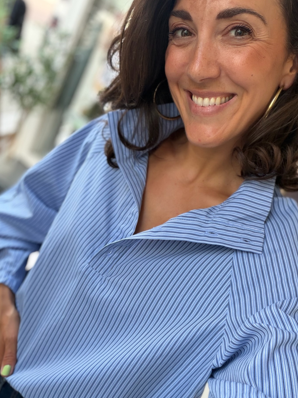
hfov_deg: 41.8
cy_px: 222
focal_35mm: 34
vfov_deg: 53.8
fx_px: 390
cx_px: 143
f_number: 1.9
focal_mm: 2.71
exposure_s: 1/73
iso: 80
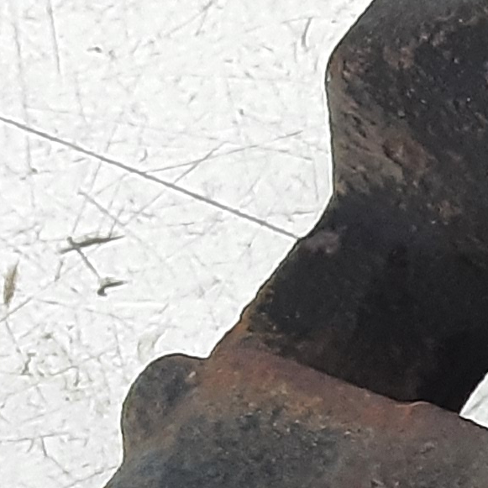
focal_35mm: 134
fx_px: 2137
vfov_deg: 12.7
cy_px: 605
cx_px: 1090
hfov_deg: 11.3
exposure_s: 1/25
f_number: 1.9
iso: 200
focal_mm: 2.91
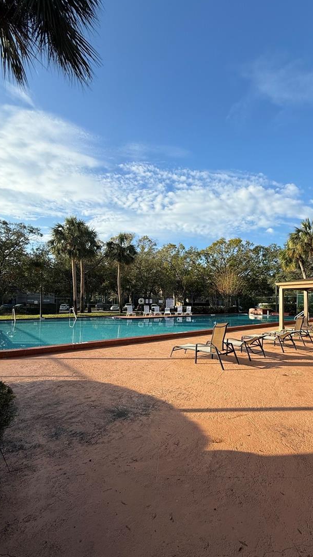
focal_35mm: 17
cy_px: 297
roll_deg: -1.0
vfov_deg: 95.8
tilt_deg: +1.3
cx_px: 194
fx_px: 251
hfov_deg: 63.1
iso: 50
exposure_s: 1/1399
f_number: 2.2
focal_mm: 2.22
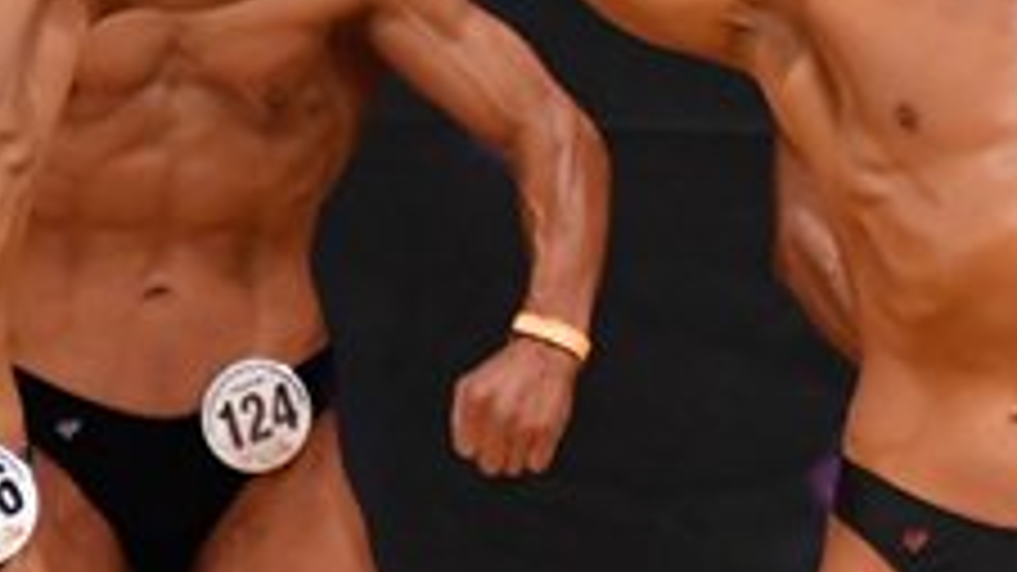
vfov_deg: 1.1
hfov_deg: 2.0
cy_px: 549
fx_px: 29009
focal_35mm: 1076
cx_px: 1600
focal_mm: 200
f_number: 5.6
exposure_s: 1/400
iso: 4000
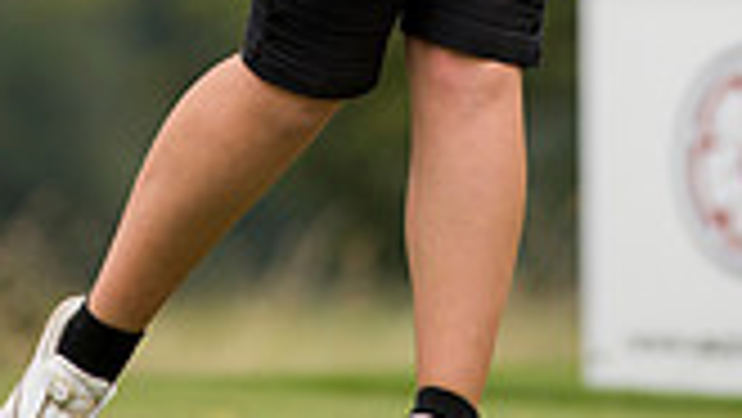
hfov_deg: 2.5
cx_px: 360
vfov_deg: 1.4
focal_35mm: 855
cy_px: -422
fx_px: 16830
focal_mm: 300
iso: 800
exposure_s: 1/1250
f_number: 4
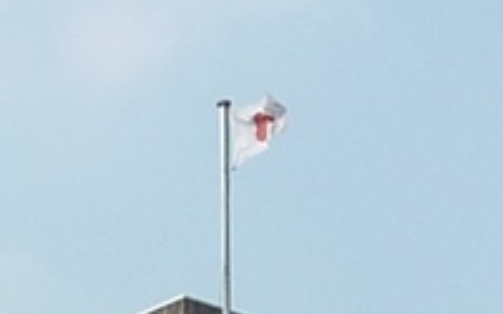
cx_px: 405
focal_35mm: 258
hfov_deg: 8.1
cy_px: 982
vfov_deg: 4.8
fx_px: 3537
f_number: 4
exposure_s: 1/500
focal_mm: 4.4
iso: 125
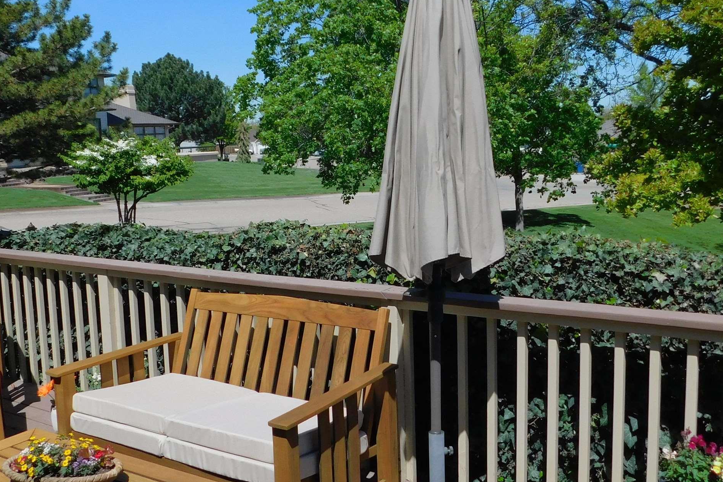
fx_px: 783
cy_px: 225
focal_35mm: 39
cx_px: 361
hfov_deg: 49.6
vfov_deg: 34.2
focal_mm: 4
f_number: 6
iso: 125
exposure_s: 1/500
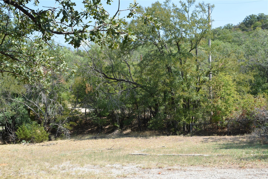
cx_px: 134
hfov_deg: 45.0
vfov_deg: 30.8
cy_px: 90
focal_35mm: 44
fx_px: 324
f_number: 8
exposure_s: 1/320
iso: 200
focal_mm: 29
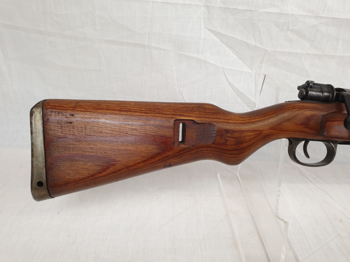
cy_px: 131
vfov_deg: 53.1
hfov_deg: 67.3
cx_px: 175
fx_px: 263
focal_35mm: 26
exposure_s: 1/50
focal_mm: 4.3
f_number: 2.4
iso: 80
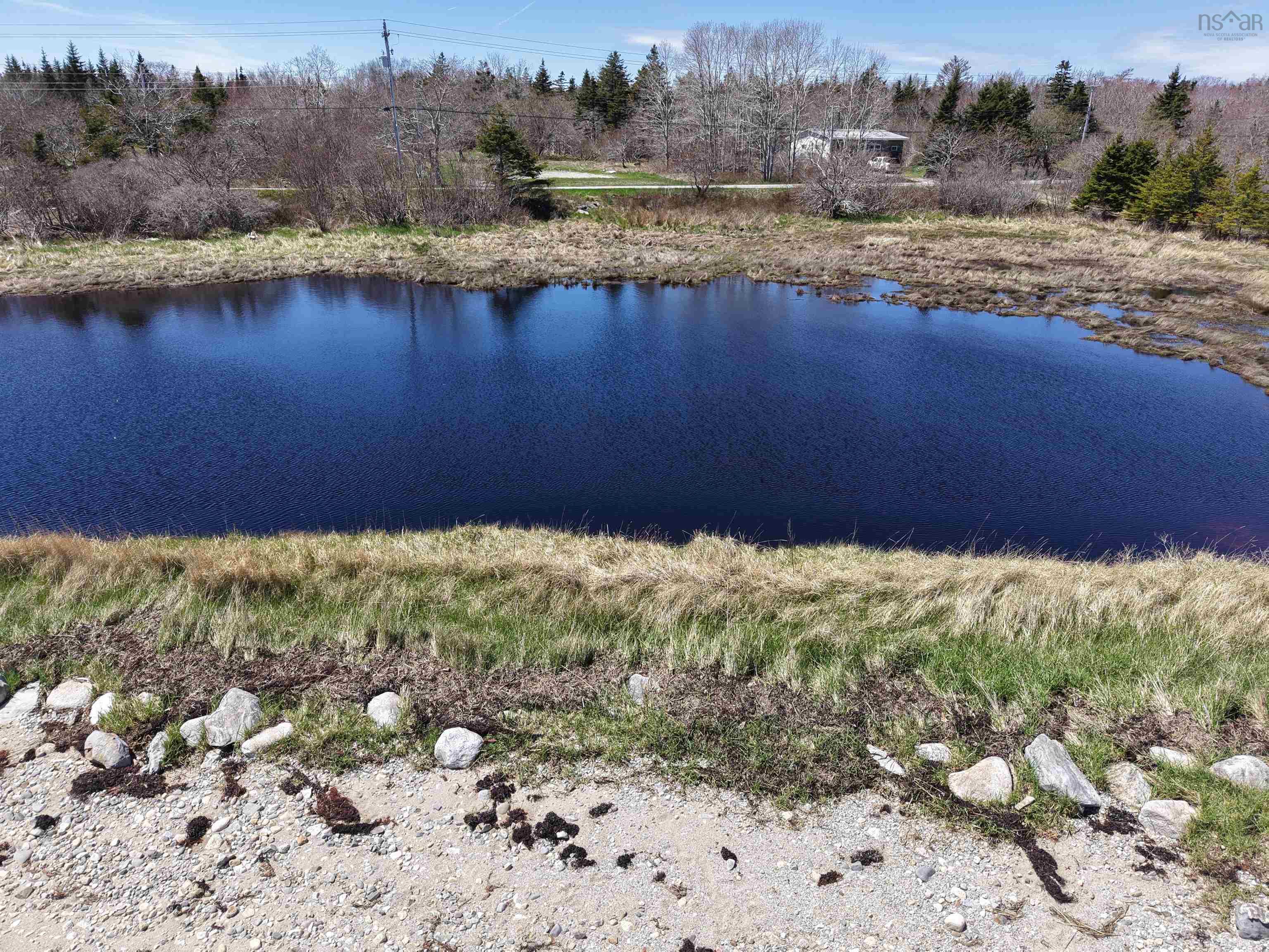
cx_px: 634
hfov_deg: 71.6
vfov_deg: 56.8
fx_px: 880
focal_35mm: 24
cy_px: 476
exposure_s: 1/3000
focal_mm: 8.67
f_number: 1.8
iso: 160
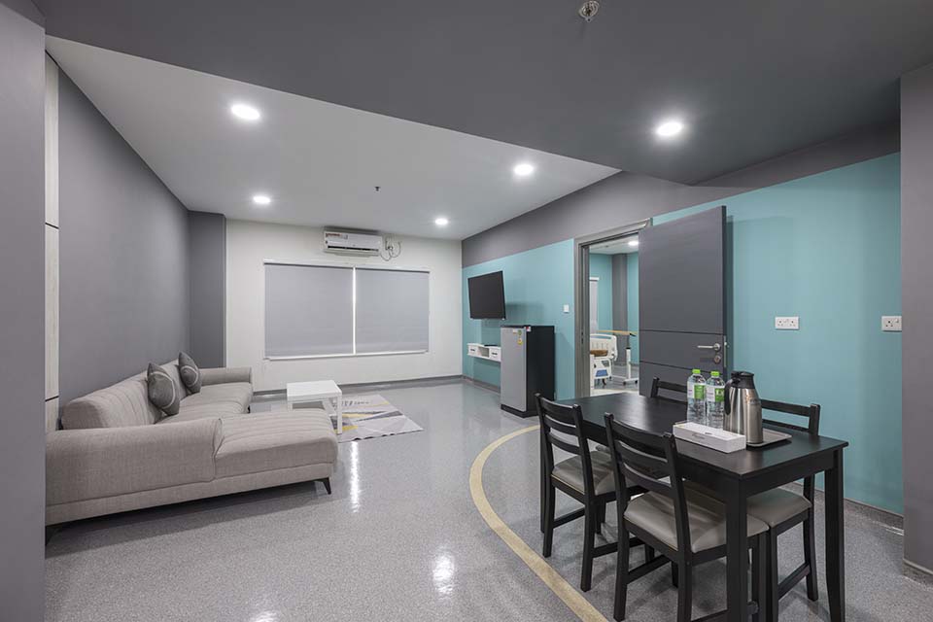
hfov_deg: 104.3
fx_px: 363
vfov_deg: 81.2
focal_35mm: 14
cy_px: 311
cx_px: 466
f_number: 9
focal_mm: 14
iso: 100
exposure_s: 1/2
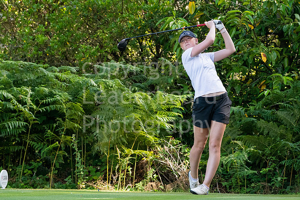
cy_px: 100
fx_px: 3251
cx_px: 150
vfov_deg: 3.5
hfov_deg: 5.3
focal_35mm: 390
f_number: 6.3
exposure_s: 1/1000
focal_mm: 260
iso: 2000
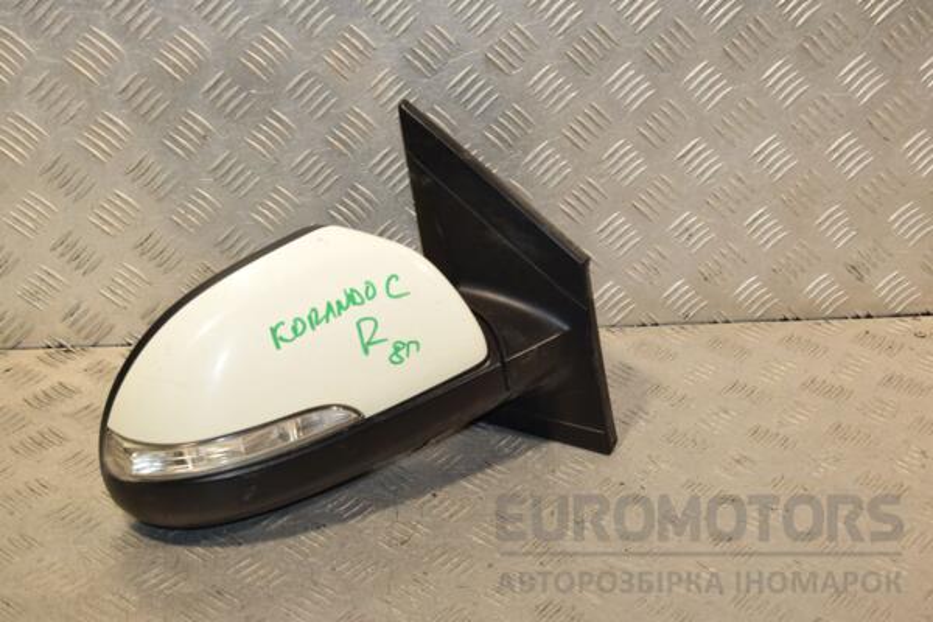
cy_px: 311
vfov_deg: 23.8
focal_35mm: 57
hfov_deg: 35.1
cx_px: 466
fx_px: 1477
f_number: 9
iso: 800
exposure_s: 1/200
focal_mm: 38
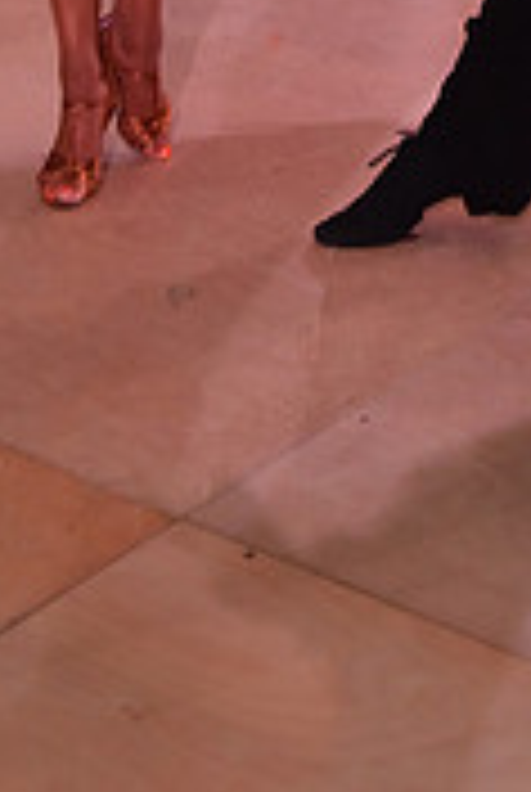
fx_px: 2755
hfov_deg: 11.0
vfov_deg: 15.0
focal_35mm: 125
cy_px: -459
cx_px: 430
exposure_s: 1/320
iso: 2500
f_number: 6.3
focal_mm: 38
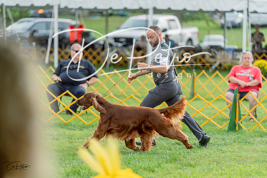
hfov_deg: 10.5
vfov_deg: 7.0
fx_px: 1447
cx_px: 134
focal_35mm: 195
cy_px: 89
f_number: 2.8
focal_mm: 195
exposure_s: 1/640
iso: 1000
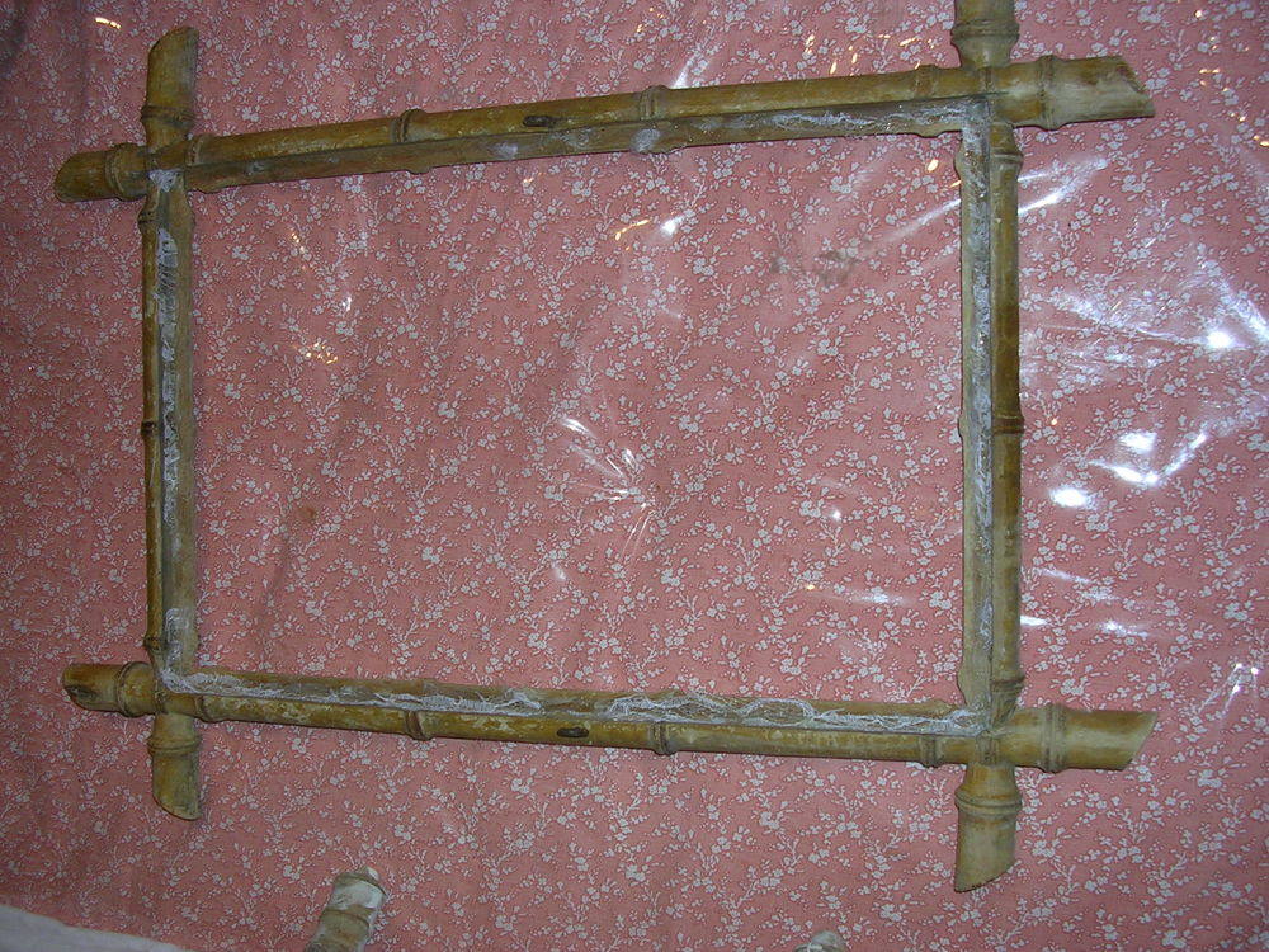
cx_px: 634
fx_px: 1393
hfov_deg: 49.0
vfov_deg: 37.7
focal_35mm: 38
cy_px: 476
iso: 50
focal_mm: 5.8
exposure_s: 1/60.1
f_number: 2.8
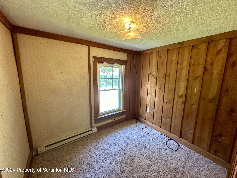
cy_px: 89
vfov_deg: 85.7
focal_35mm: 14
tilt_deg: -9.7
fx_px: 96
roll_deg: -1.3
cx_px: 118
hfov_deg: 102.1
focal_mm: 2.22
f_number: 2.2
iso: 400
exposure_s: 1/60
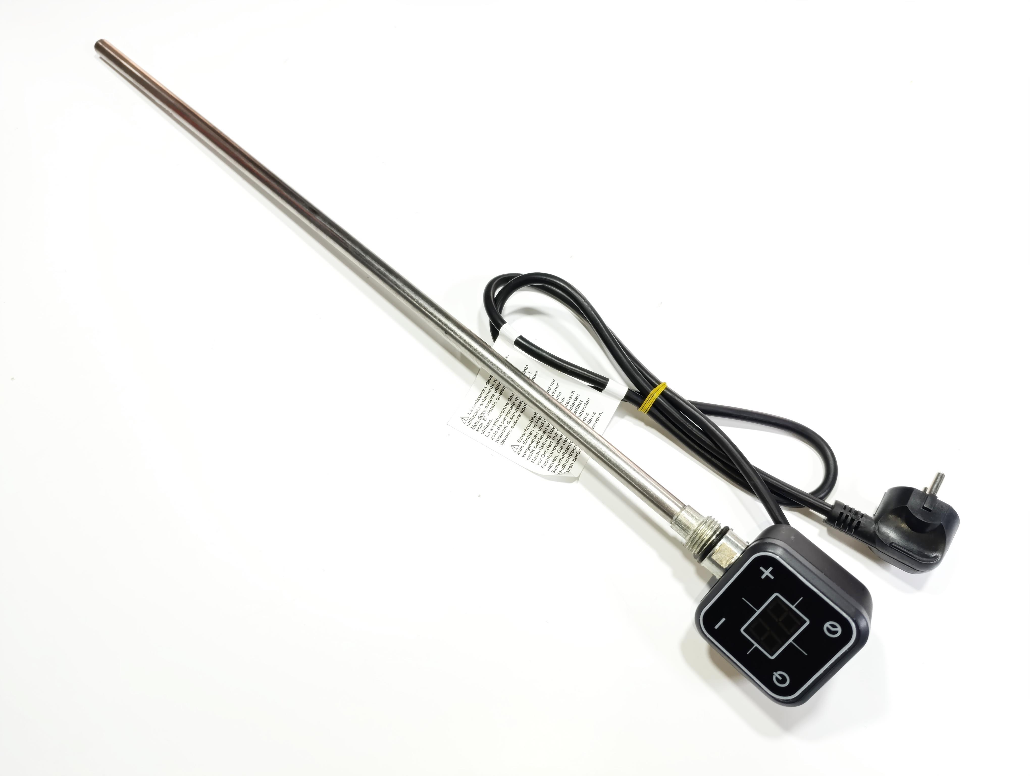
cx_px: 515
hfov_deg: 73.8
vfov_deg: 59.0
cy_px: 388
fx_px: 685
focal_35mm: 23
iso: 500
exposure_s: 1/100
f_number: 1.6
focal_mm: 6.14
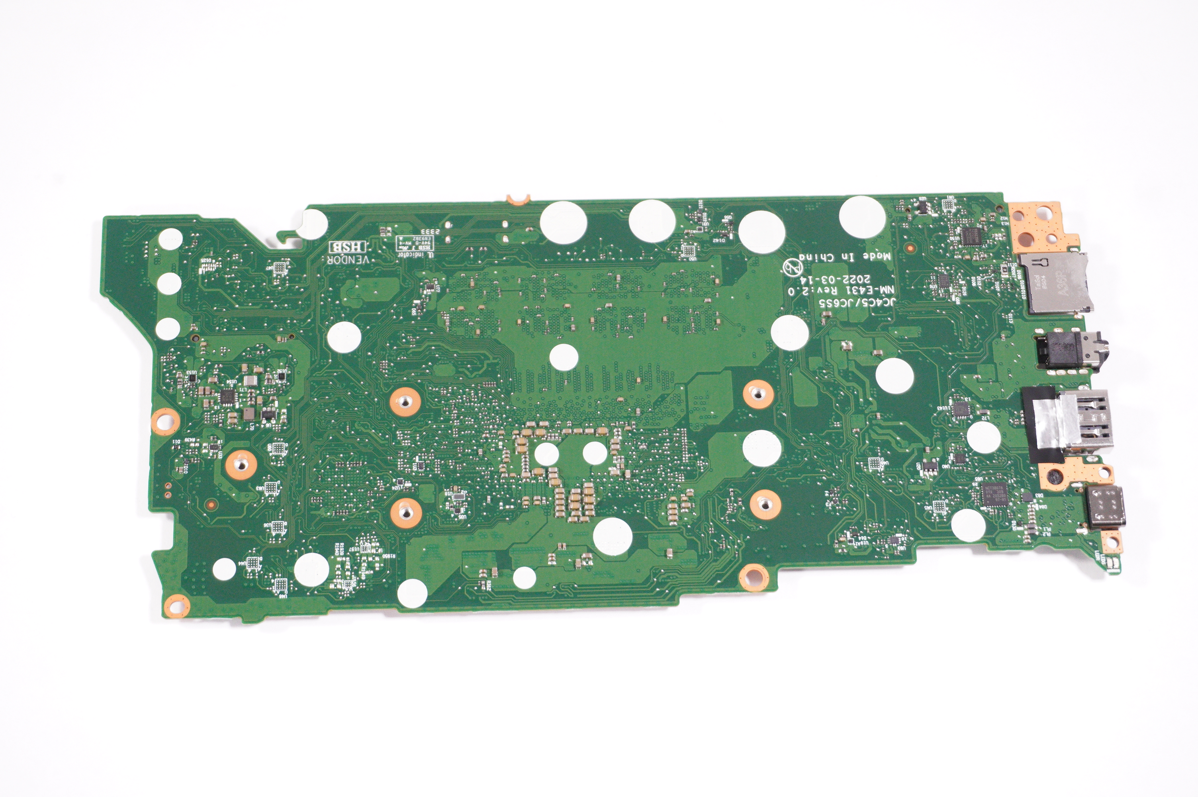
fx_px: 2045
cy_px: 398
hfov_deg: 32.7
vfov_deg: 22.0
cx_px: 599
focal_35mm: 62
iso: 2000
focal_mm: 41
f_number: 5.6
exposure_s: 1/250
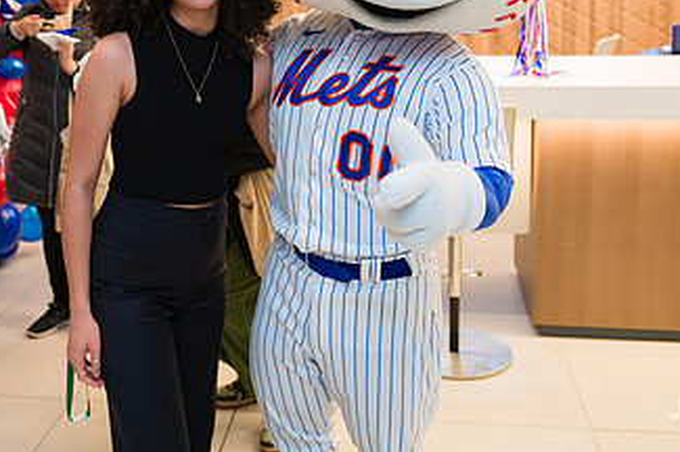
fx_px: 943
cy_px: 61
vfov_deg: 26.2
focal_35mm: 50
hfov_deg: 39.4
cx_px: 262
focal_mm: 28
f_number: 4
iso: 400
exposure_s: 1/200
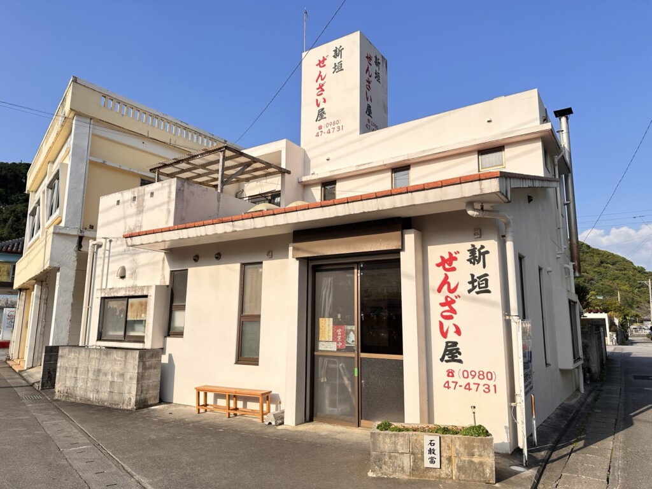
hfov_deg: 71.6
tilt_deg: +9.3
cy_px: 244
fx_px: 452
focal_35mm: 24
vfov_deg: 56.8
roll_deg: -0.6
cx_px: 326
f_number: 1.78
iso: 80
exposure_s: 1/2882
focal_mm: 6.86
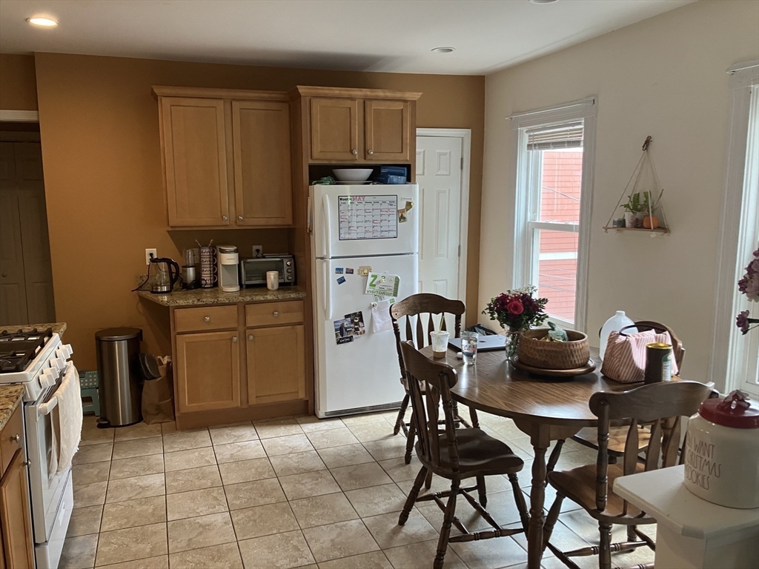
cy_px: 284
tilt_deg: -6.7
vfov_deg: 49.7
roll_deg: +1.0
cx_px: 380
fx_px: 614
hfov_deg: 63.4
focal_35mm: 28
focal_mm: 3.99
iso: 100
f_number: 1.8
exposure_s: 1/60
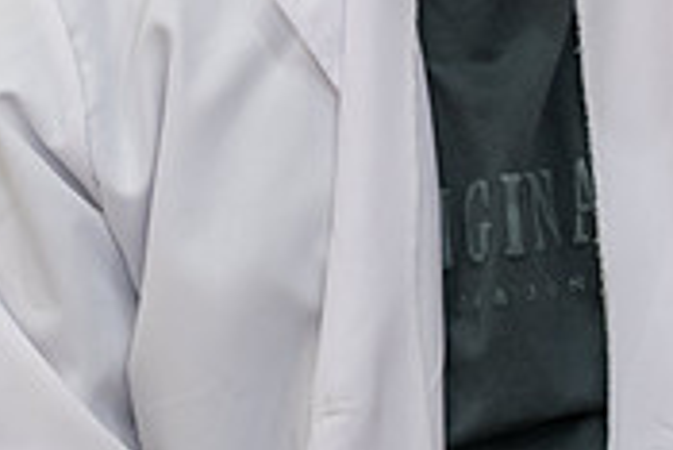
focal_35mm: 463
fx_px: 8662
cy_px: -312
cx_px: 331
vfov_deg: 3.0
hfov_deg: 4.4
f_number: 4
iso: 5000
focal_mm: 180
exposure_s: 1/80
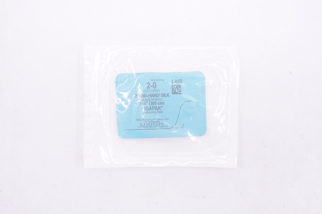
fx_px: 362
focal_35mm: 40
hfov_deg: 48.0
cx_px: 161
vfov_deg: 32.9
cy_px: 107
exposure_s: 1/20
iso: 1600
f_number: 18
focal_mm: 27
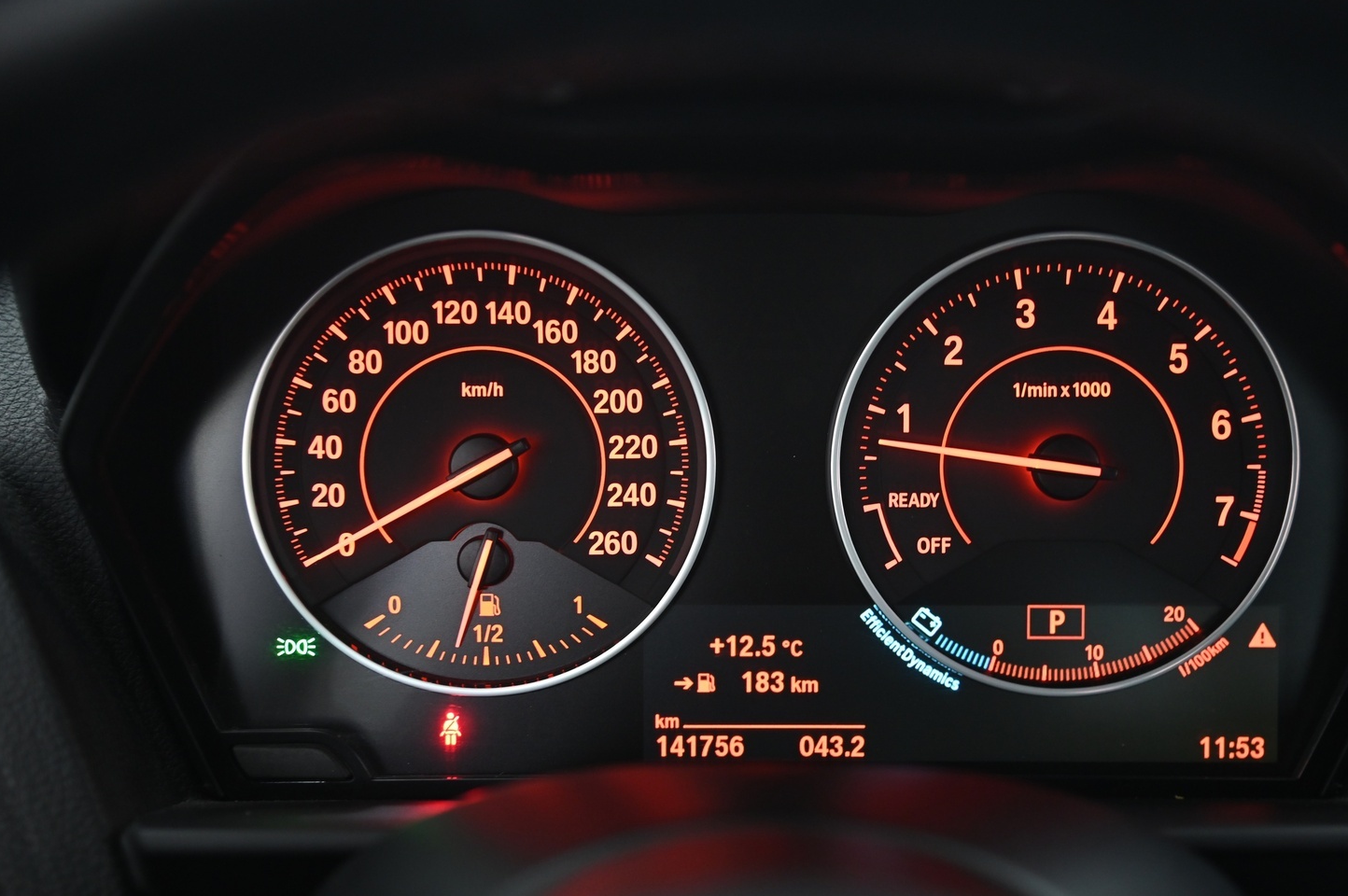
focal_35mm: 54
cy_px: 497
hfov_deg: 36.9
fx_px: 2020
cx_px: 753
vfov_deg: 25.0
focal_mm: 48
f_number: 4
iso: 2000
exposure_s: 1/13
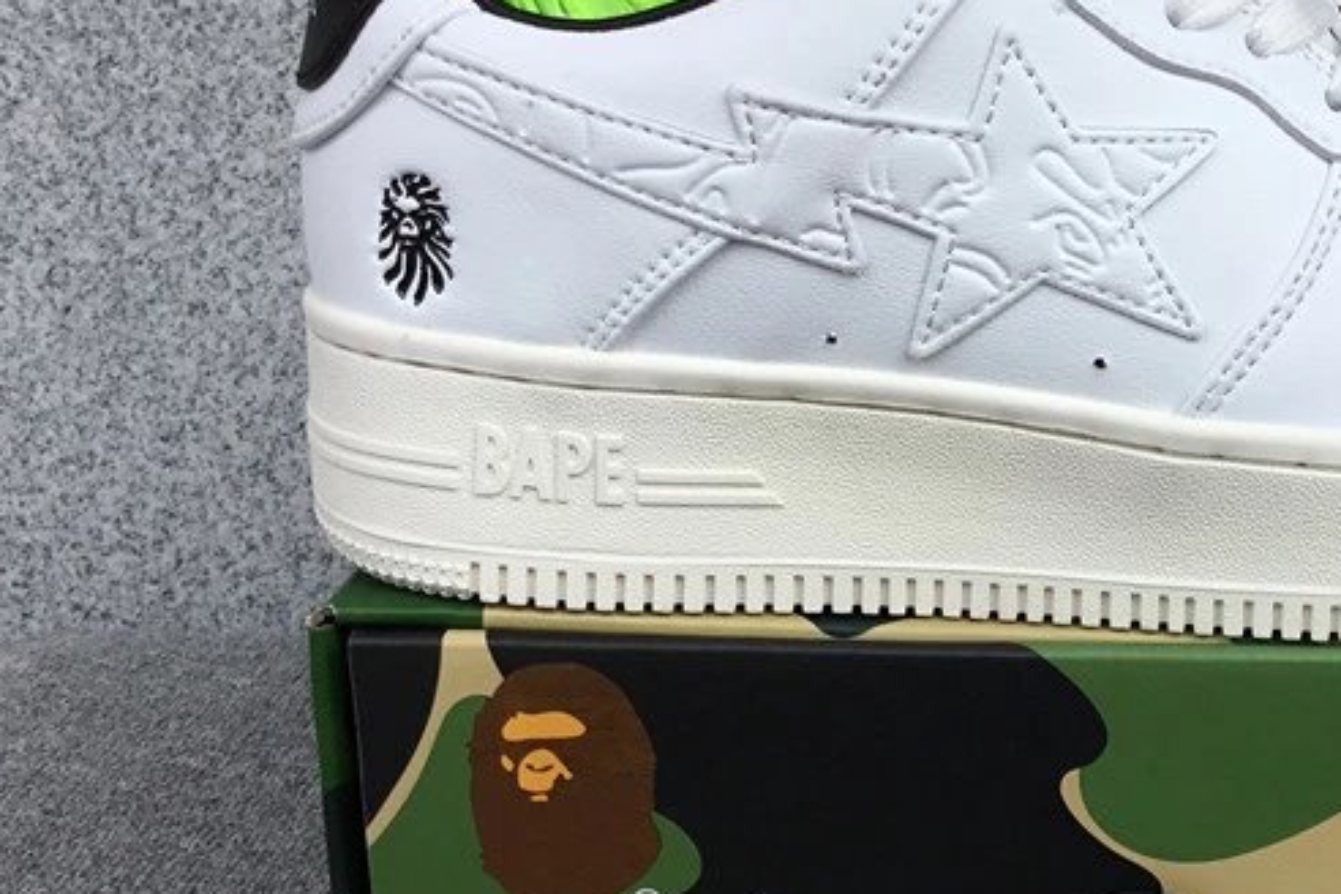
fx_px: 2198
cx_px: 1055
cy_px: 544
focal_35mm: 59
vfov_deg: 23.0
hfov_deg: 33.1
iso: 25
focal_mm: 3.3
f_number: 2.4
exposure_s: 1/926
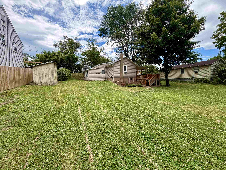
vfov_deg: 85.7
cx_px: 113
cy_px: 85
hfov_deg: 102.1
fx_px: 91
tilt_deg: -2.3
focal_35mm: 14
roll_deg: +1.3
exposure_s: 1/770
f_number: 2.2
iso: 40
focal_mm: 2.22
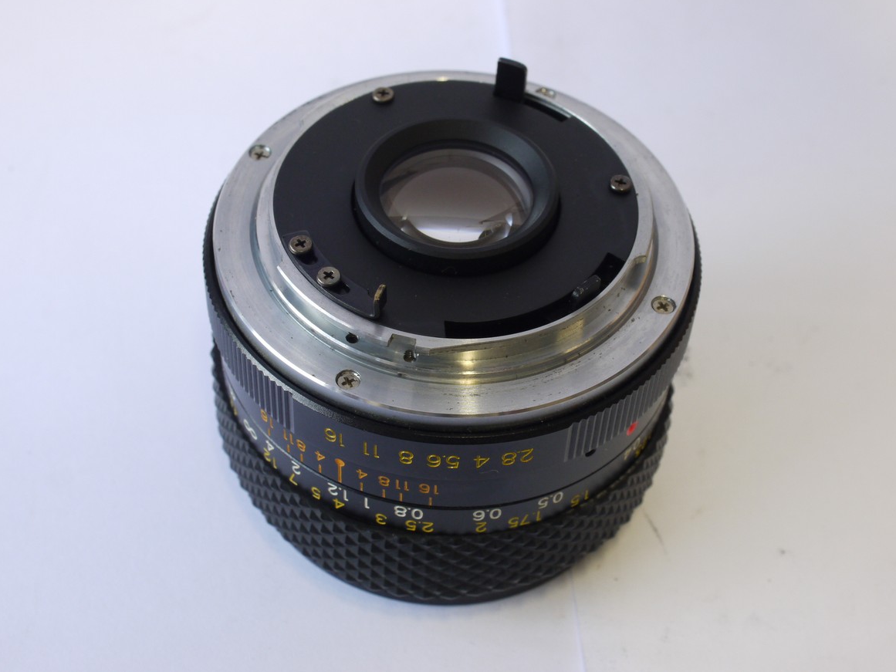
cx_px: 435
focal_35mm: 62
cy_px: 326
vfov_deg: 23.7
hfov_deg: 31.2
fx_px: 1605
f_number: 10
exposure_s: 1/15
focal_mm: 30
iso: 400
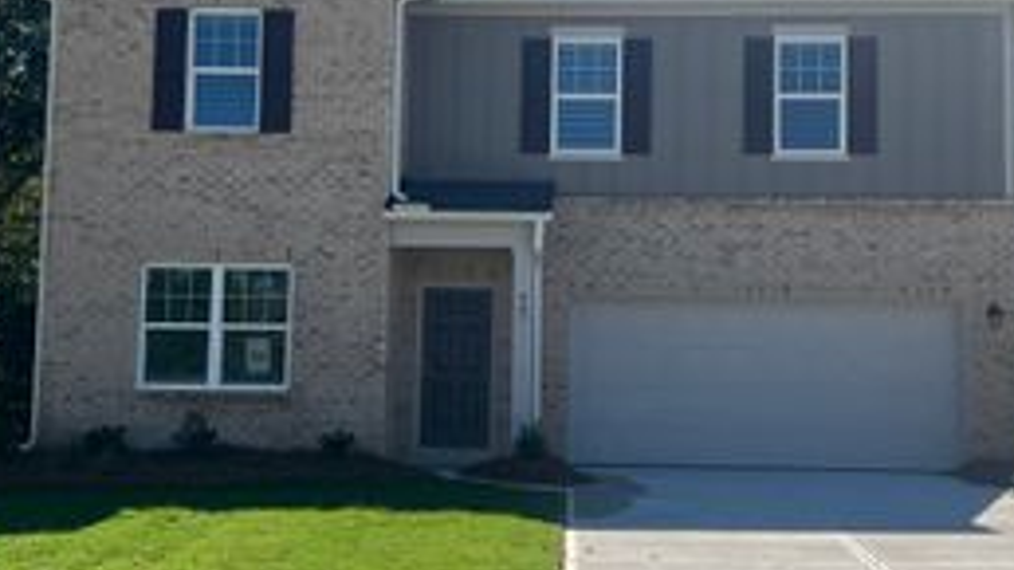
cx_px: 550
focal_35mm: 55
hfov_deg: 37.8
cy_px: 269
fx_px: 1478
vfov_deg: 21.8
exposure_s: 1/5076
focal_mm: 5.7
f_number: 1.5
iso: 50
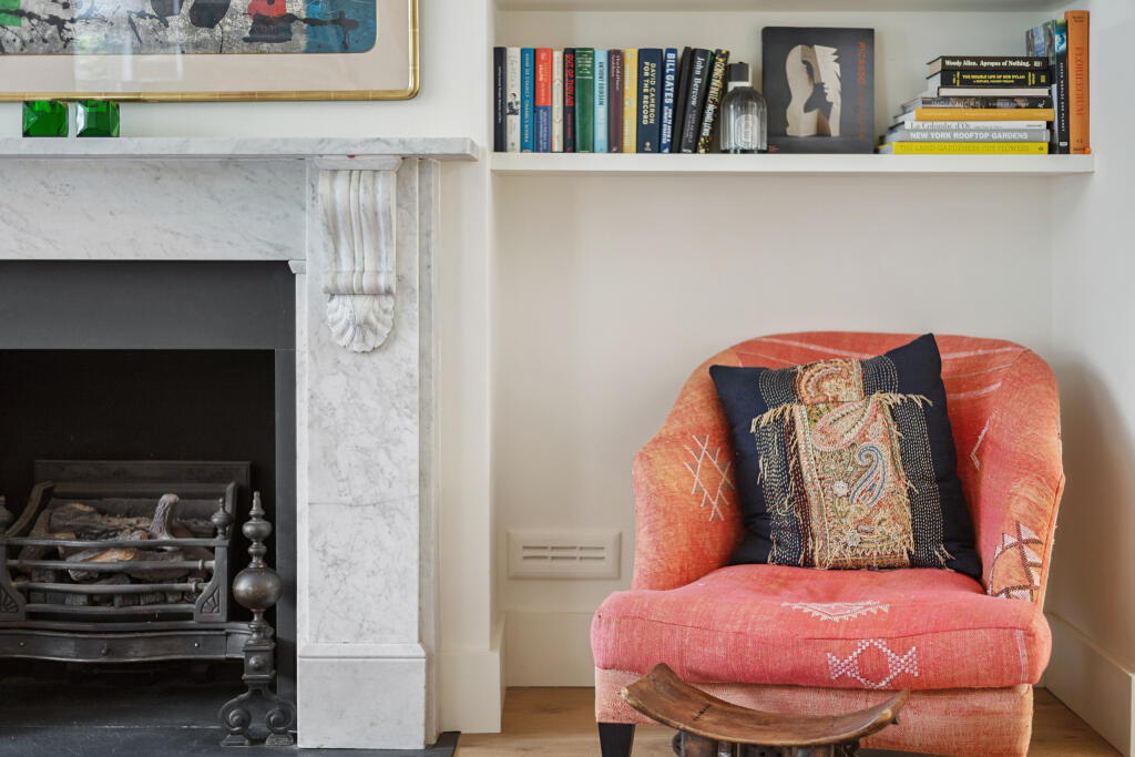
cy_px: 378
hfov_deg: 39.6
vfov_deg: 27.0
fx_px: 1577
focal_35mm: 50
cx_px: 568
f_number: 2
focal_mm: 50
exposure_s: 1/160
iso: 500
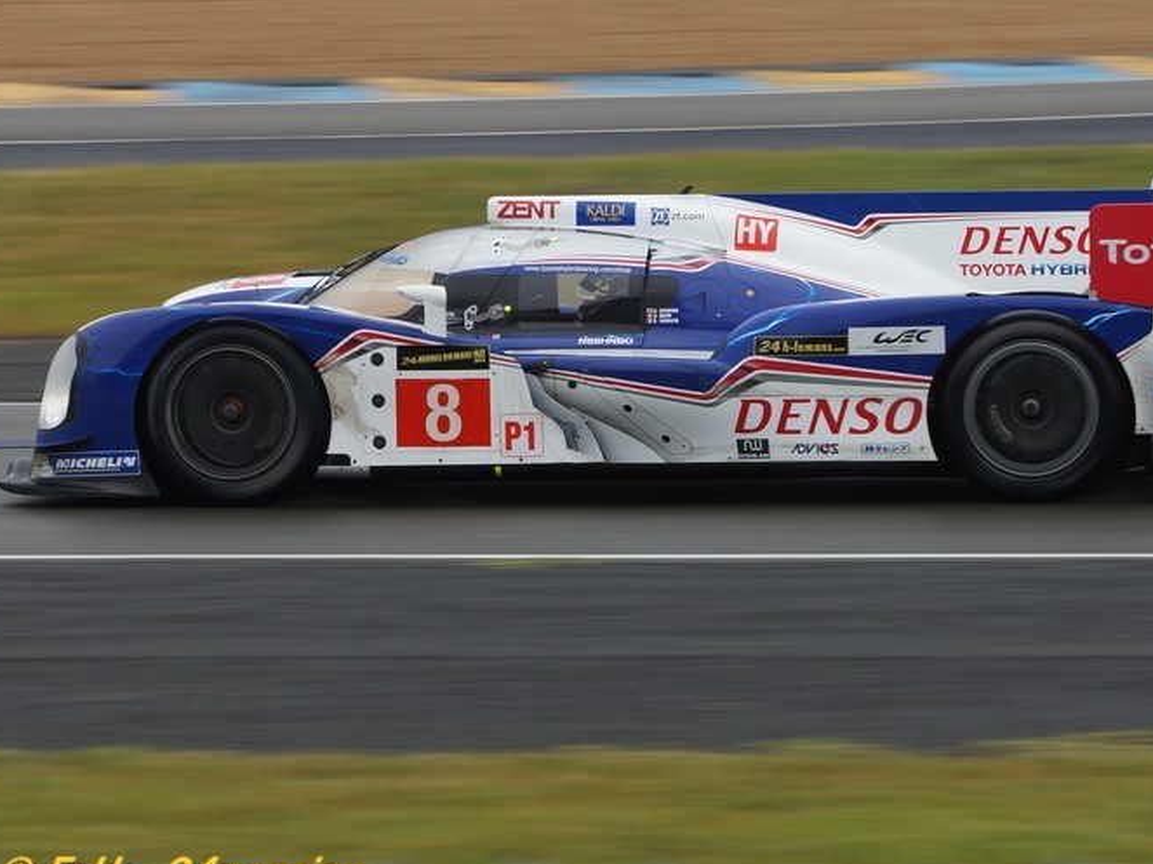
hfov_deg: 6.3
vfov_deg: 4.7
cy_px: 450
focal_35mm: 317
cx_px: 671
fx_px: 10557
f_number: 5.6
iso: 160
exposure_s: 1/160
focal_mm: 130
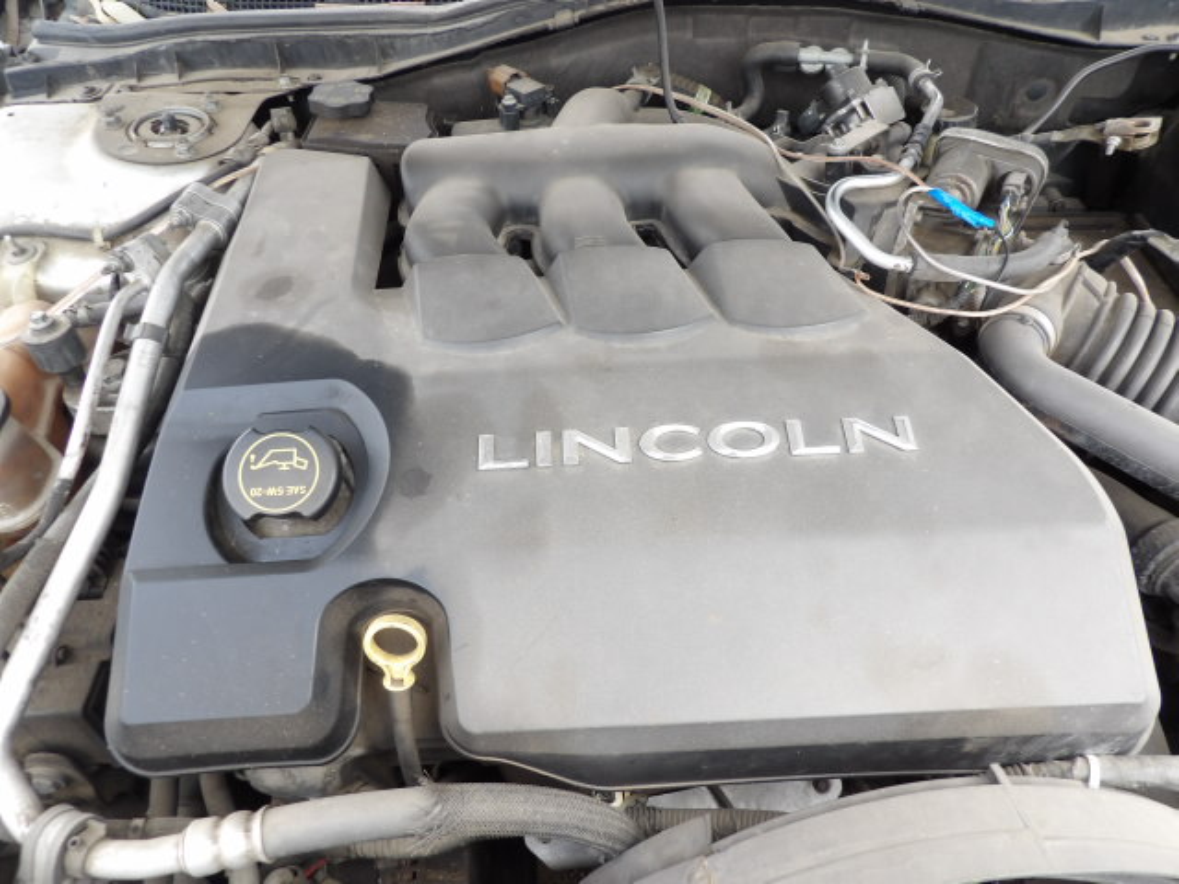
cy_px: 442
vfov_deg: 56.8
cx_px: 590
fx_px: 817
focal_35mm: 24
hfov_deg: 71.6
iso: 100
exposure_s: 1/74
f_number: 3.2
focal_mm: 4.3
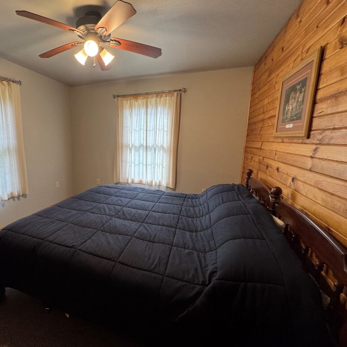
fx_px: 193
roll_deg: -0.5
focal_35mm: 17
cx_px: 121
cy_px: 173
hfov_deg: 81.7
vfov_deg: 84.0
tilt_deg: -10.5
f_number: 2.2
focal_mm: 2.22
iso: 200
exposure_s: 1/60
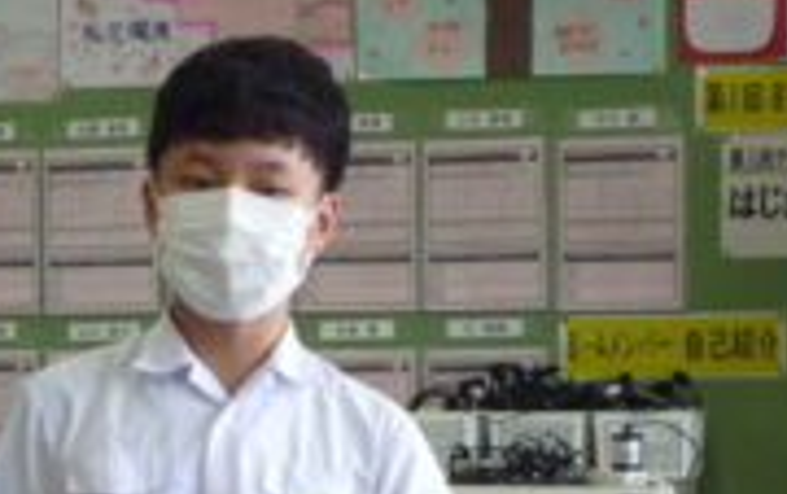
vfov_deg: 8.8
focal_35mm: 148
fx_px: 3178
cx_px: 166
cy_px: 507
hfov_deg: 14.0
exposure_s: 1/80
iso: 250
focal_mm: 12.2
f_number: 4.9
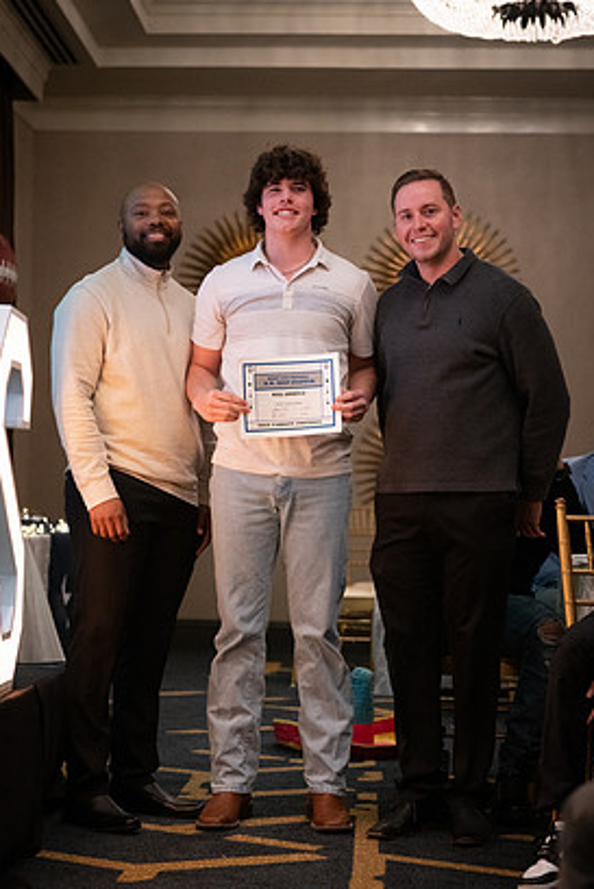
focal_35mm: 77
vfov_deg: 26.3
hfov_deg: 17.7
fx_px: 1904
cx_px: 279
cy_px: 454
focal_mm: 70
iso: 8000
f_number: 2.8
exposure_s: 1/320
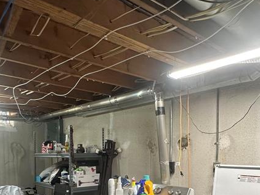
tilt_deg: -2.7
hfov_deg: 53.0
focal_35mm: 34
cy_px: 168
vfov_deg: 39.3
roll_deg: +0.9
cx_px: 87
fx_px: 255
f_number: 2.2
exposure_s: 1/60
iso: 200
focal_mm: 2.22
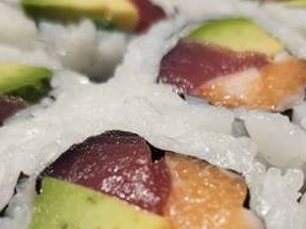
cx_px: 177
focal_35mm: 54
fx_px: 477
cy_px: 218
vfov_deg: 25.9
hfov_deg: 35.5
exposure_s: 1/120
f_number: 1.8
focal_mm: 5.54
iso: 200
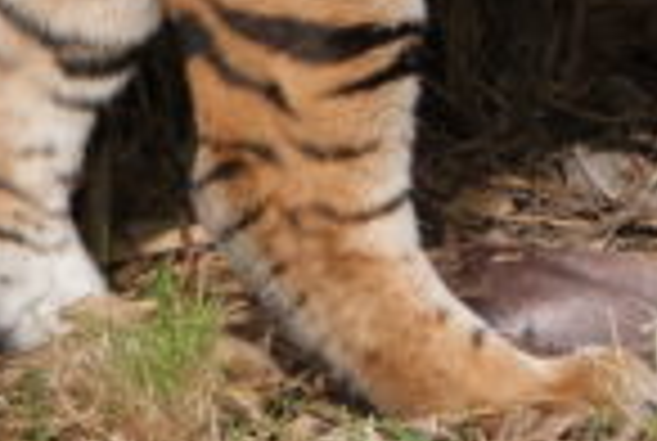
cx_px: 1382
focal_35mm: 1421
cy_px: -542
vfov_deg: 1.0
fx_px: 25986
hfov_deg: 1.4
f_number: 5.6
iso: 200
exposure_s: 1/400
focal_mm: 135
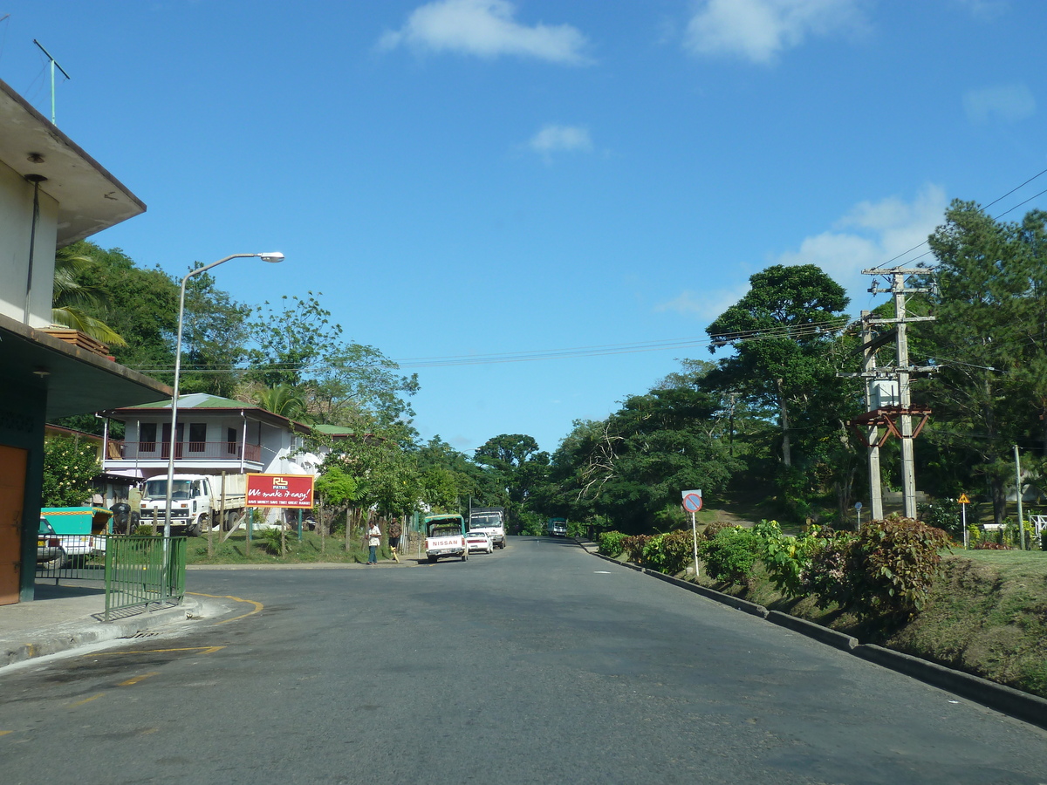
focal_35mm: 35
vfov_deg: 40.7
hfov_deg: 52.6
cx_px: 524
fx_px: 1059
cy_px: 392
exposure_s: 1/400
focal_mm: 5.7
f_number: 4
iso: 80
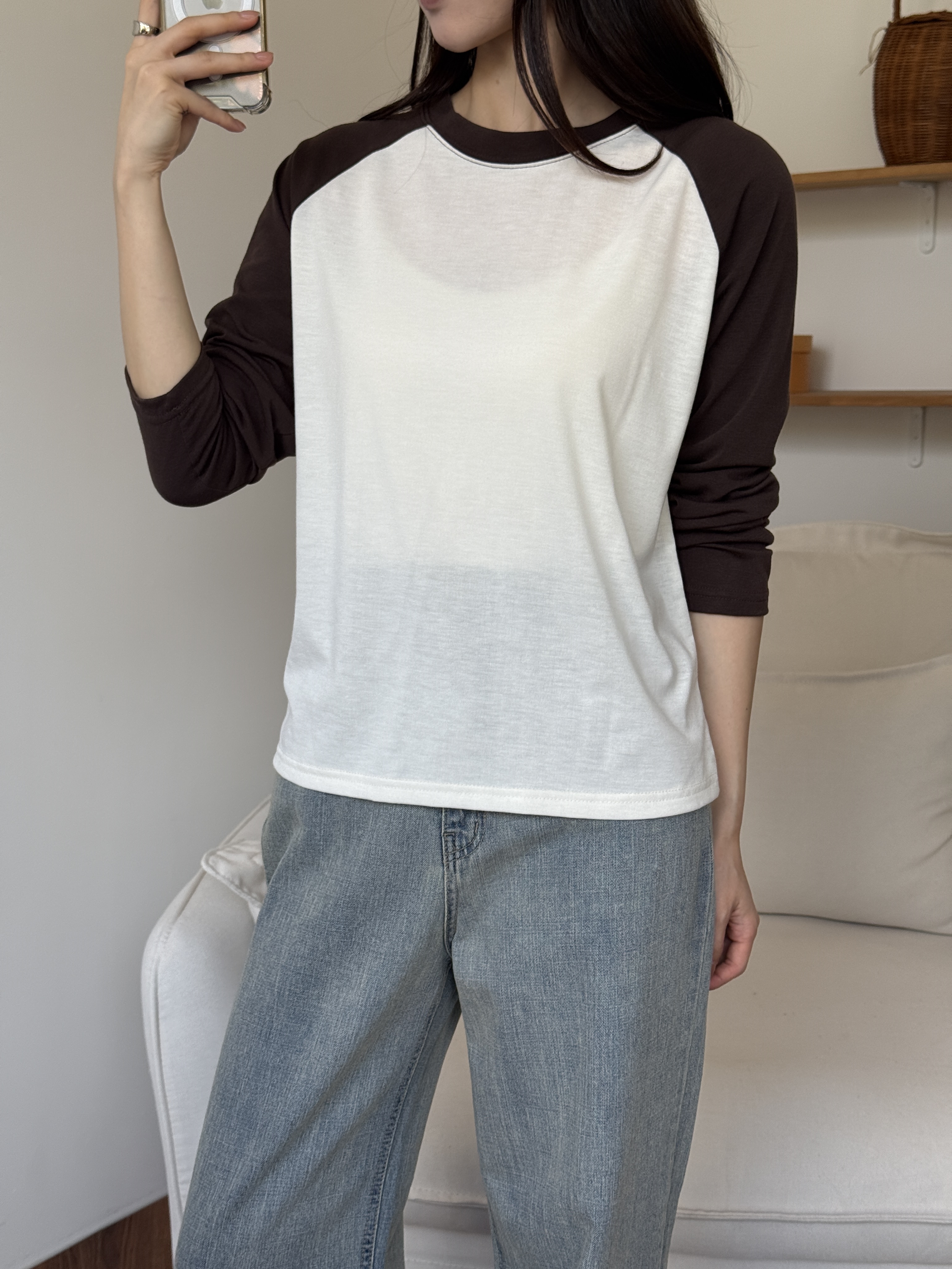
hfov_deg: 30.3
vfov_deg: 39.7
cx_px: 476
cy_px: 634
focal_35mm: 48
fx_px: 1760
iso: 64
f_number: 1.78
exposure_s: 1/324
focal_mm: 6.76
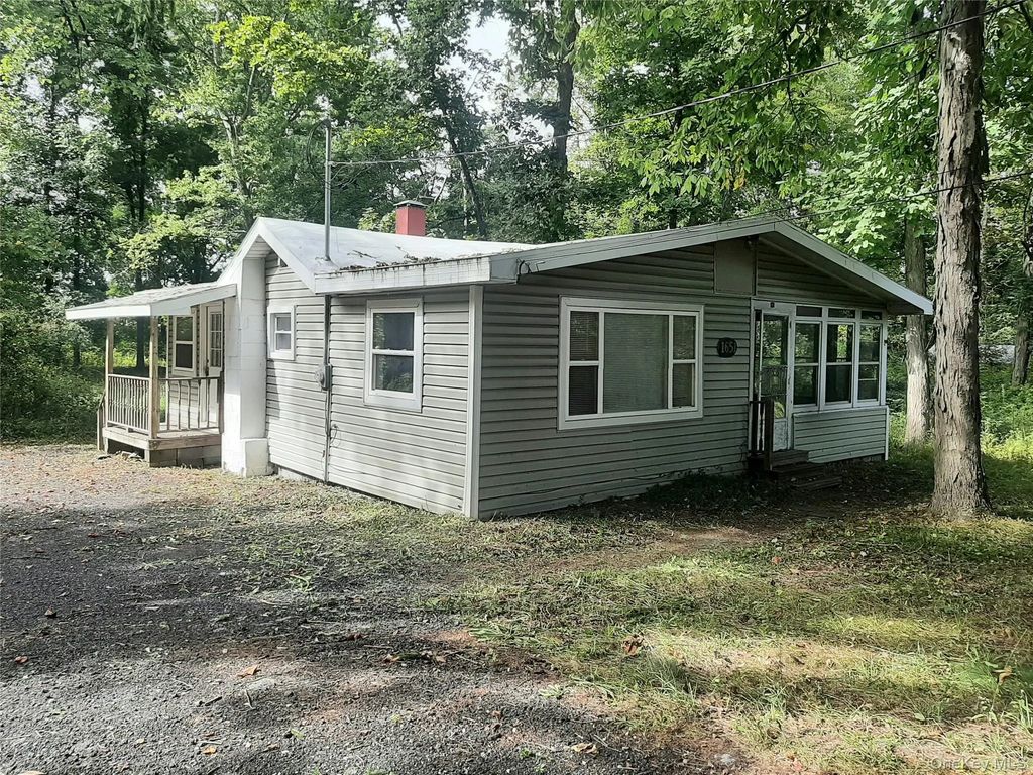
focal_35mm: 26
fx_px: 776
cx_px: 516
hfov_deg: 67.3
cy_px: 388
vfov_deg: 53.1
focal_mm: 3.93
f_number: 1.7
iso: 40
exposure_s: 1/476
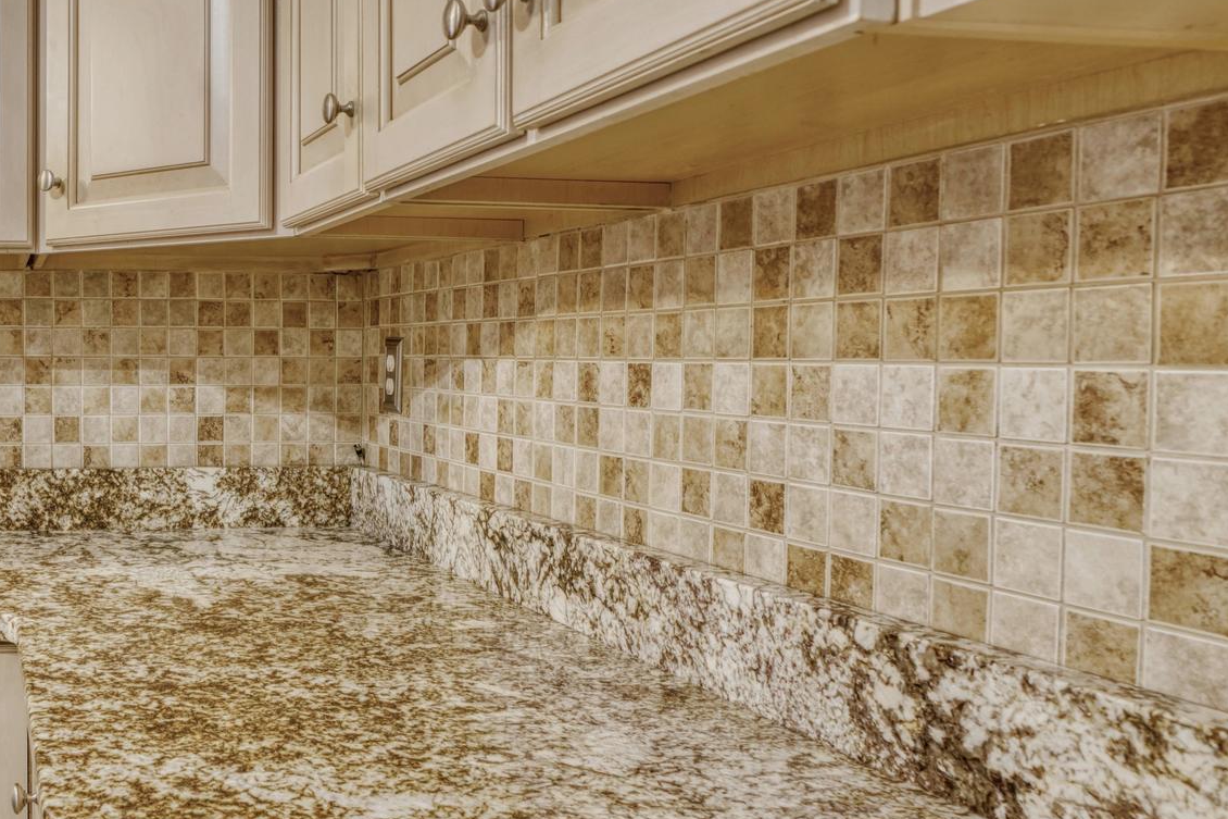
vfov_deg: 44.9
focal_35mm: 29
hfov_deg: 55.7
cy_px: 365
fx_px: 989
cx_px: 136
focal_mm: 16
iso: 640
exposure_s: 1/20
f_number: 7.1
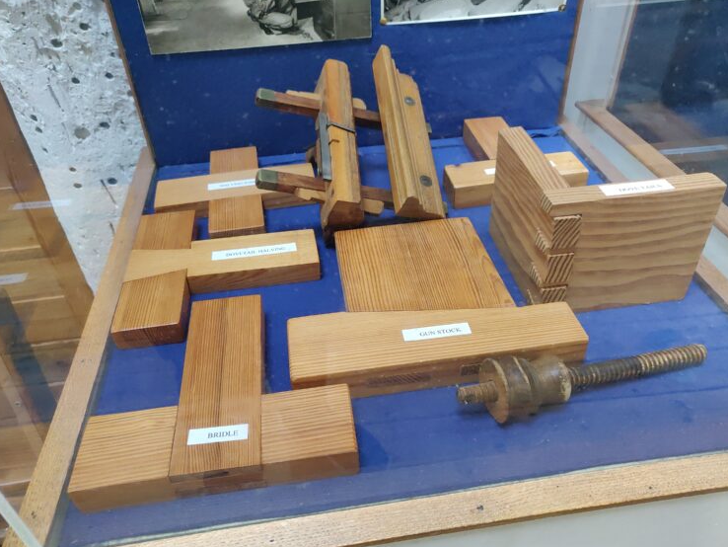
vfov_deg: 53.1
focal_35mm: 26
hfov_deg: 67.3
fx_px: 547
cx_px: 369
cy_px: 280
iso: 1250
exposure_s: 1/60
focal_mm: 4.25
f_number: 1.7
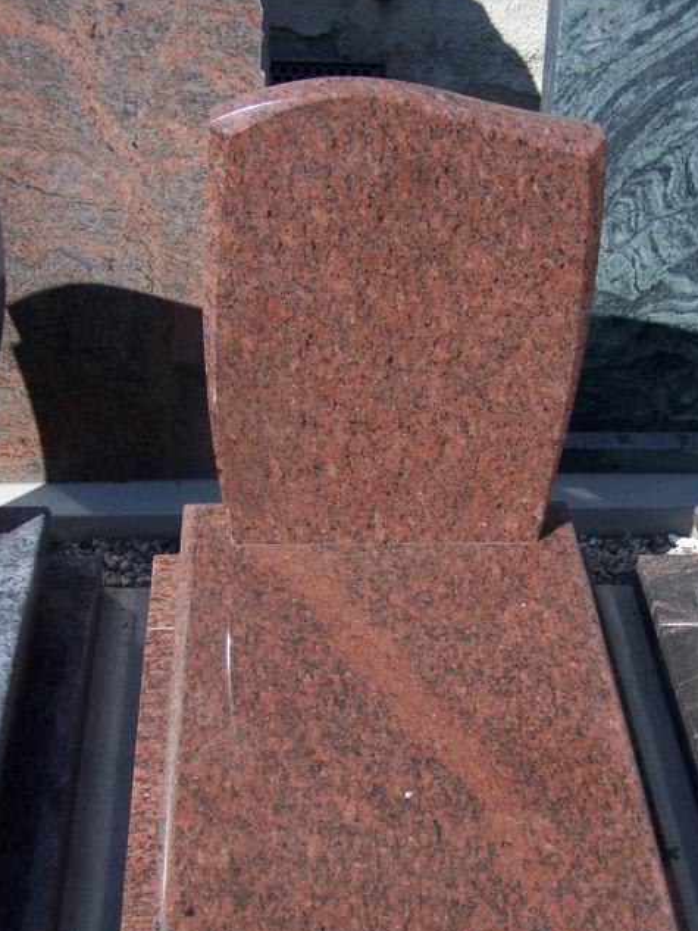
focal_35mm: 48
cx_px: 428
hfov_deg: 30.2
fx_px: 1290
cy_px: 552
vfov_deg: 39.5
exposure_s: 1/1000
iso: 80
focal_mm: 6.3
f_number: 2.8
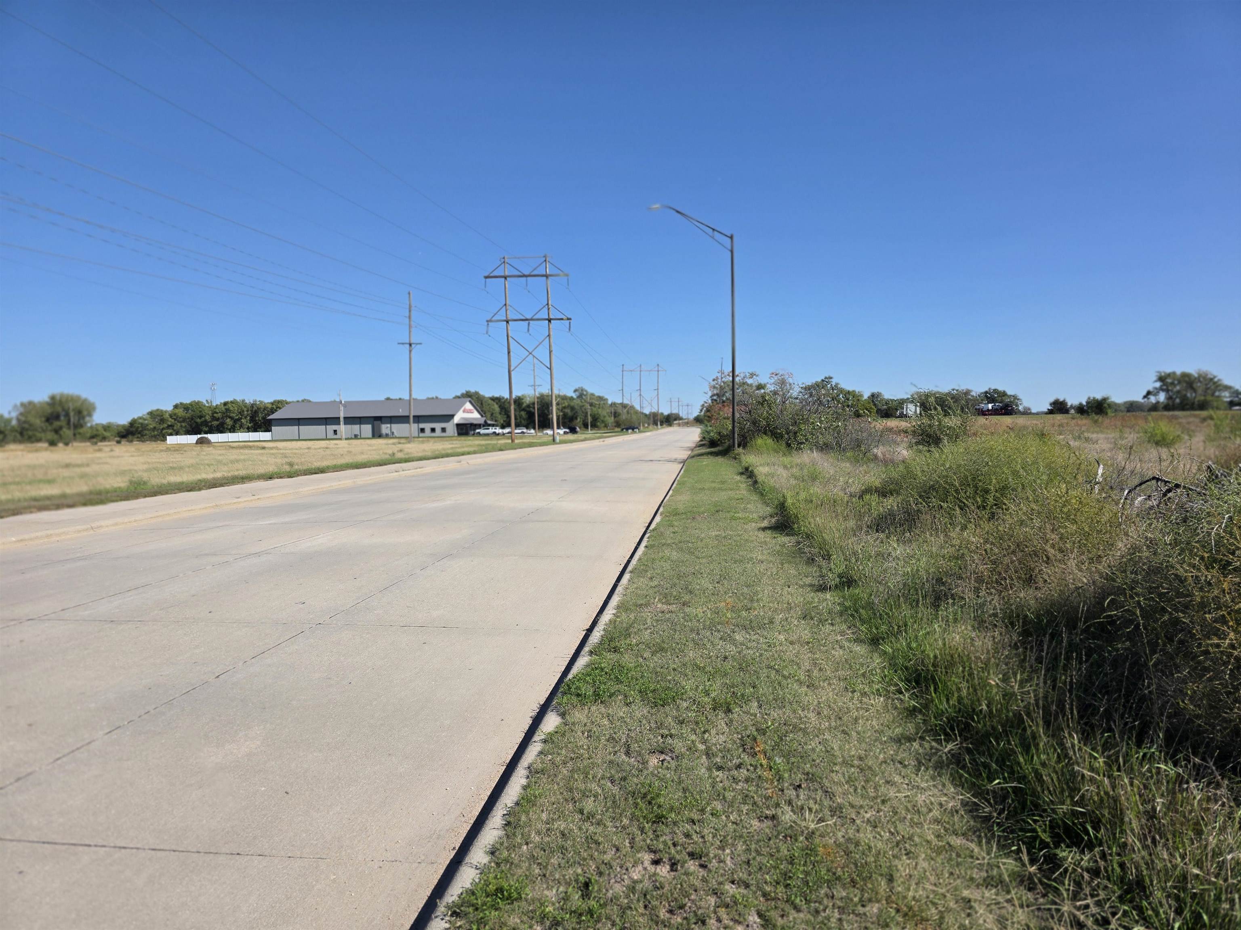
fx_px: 825
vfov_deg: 58.9
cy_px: 465
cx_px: 620
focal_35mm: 23
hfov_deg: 73.9
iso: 80
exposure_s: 1/7626
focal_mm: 6.3
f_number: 1.7
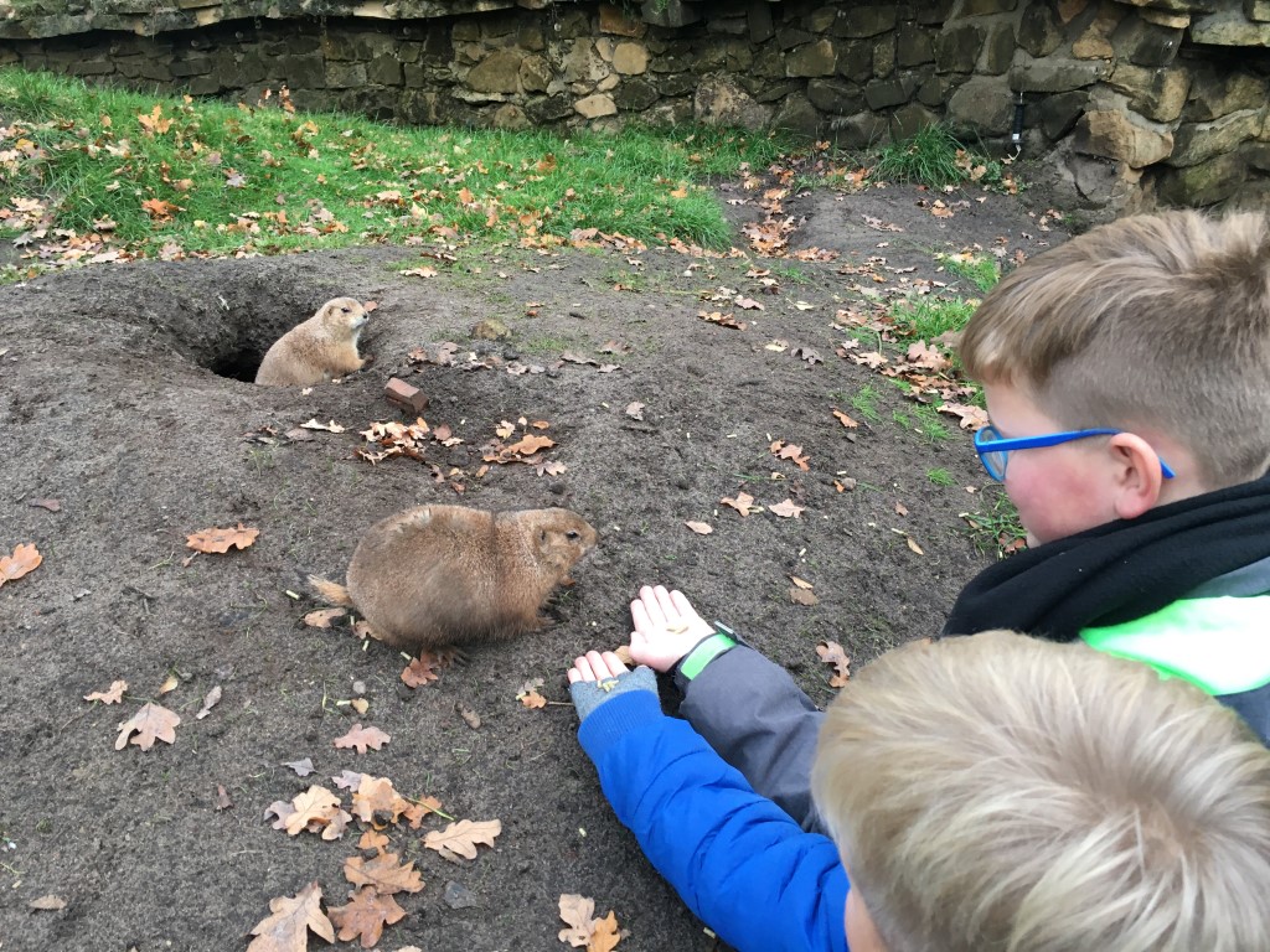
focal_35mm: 29
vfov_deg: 48.2
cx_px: 635
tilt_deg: -21.5
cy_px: 476
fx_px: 1064
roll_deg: +2.7
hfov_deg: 61.7
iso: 50
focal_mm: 4.15
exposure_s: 1/33
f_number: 2.2
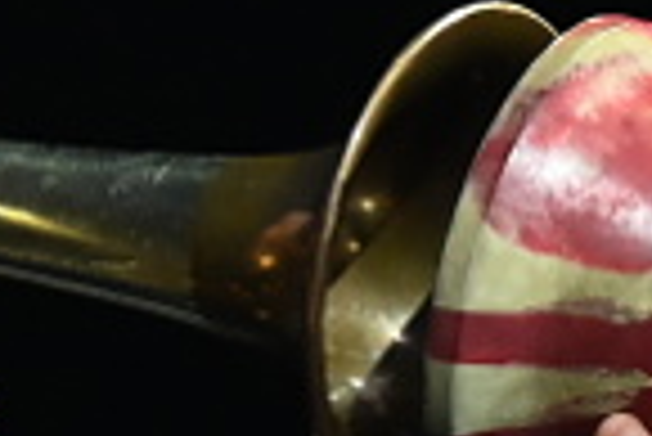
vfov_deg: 1.3
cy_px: 139
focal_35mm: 1102
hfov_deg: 1.9
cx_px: -630
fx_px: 19978
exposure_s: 1/80
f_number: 5.6
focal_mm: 145
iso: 2500
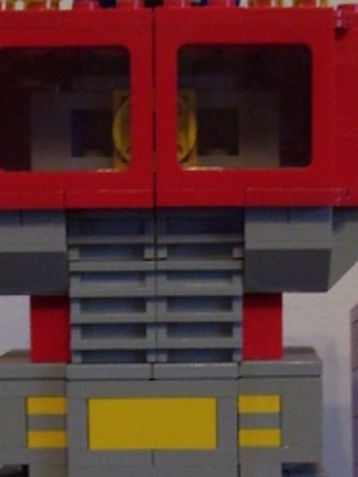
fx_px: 1724
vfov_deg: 15.3
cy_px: 534
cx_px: 155
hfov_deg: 11.9
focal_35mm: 125
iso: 160
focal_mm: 6
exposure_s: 1/8
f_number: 2.7
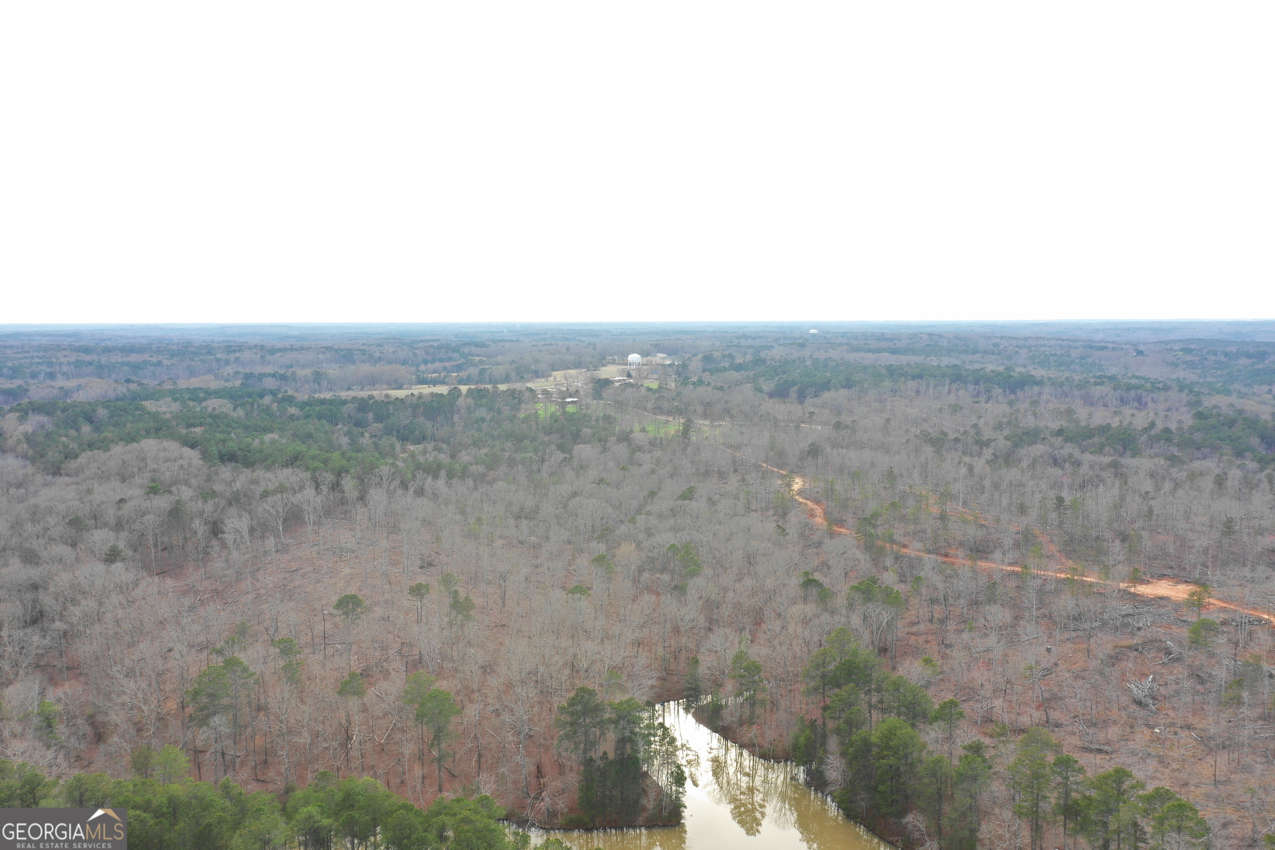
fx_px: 992
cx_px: 638
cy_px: 425
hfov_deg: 65.5
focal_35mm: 28
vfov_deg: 46.4
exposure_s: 1/100
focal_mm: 10.26
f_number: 5.6
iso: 100
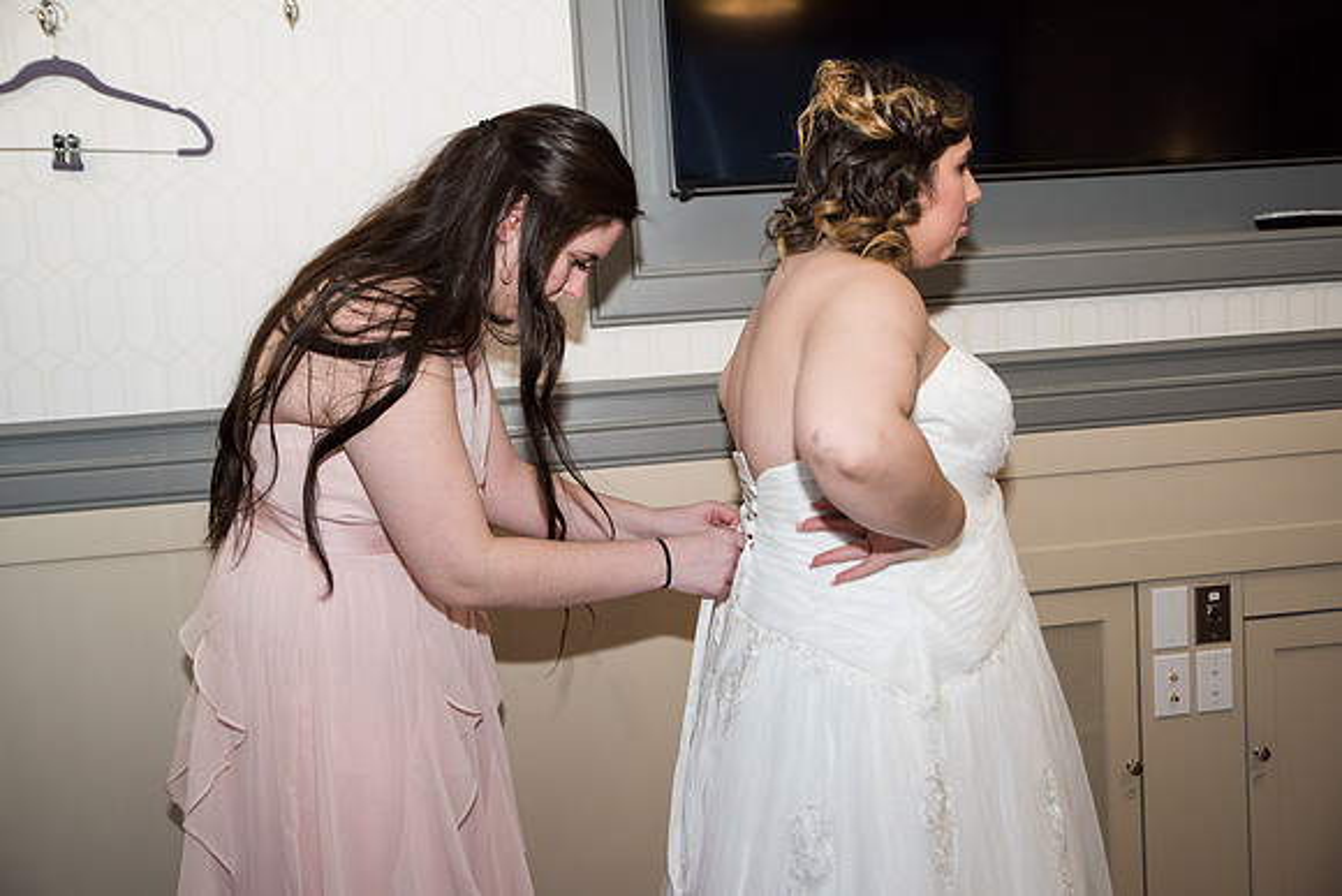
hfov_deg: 53.1
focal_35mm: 36
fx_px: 1342
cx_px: 671
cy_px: 448
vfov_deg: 36.9
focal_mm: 36
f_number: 3.2
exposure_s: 1/160
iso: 320
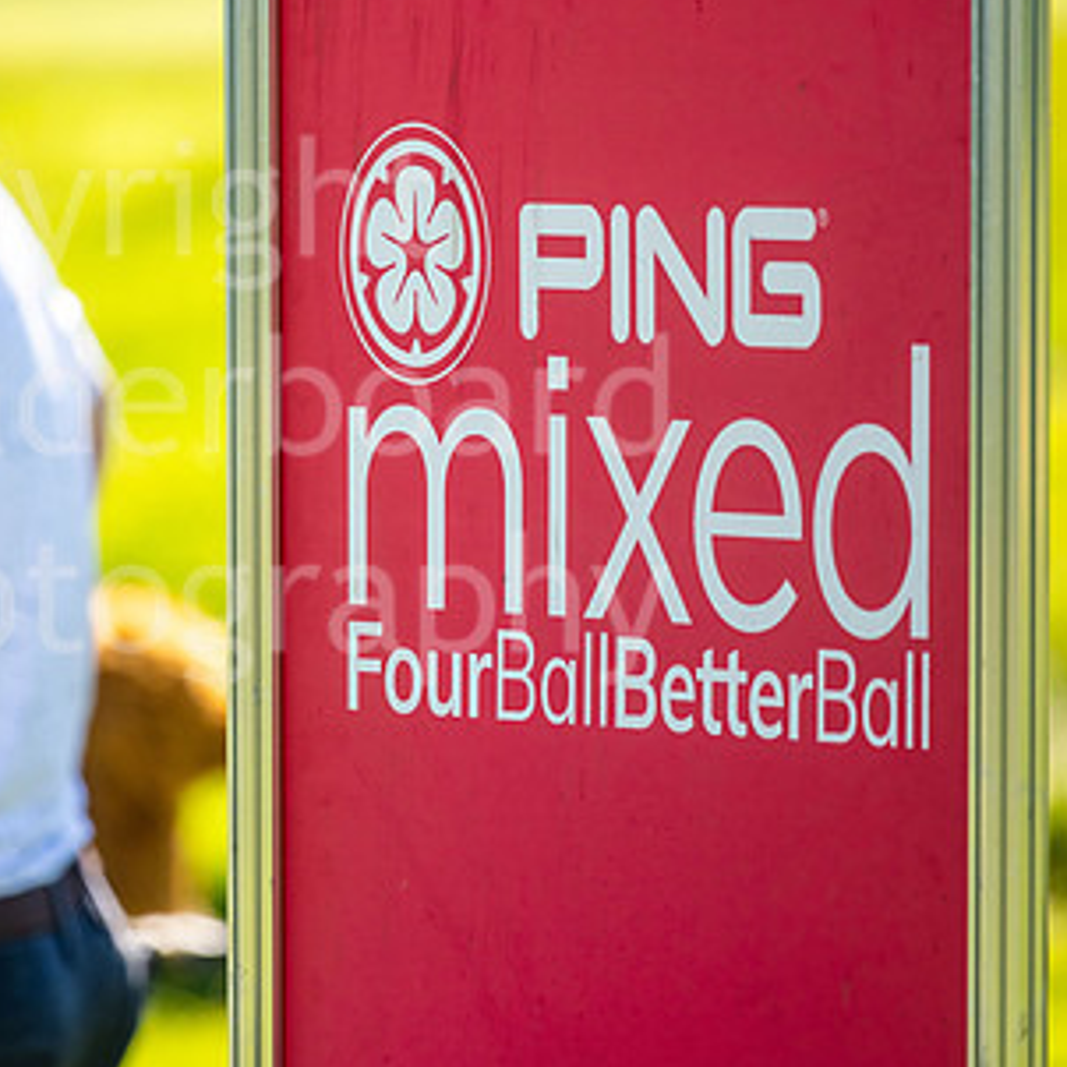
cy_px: 429
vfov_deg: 3.6
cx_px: 219
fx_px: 17053
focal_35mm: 489
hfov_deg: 3.6
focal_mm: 300
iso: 250
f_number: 4
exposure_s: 1/1000
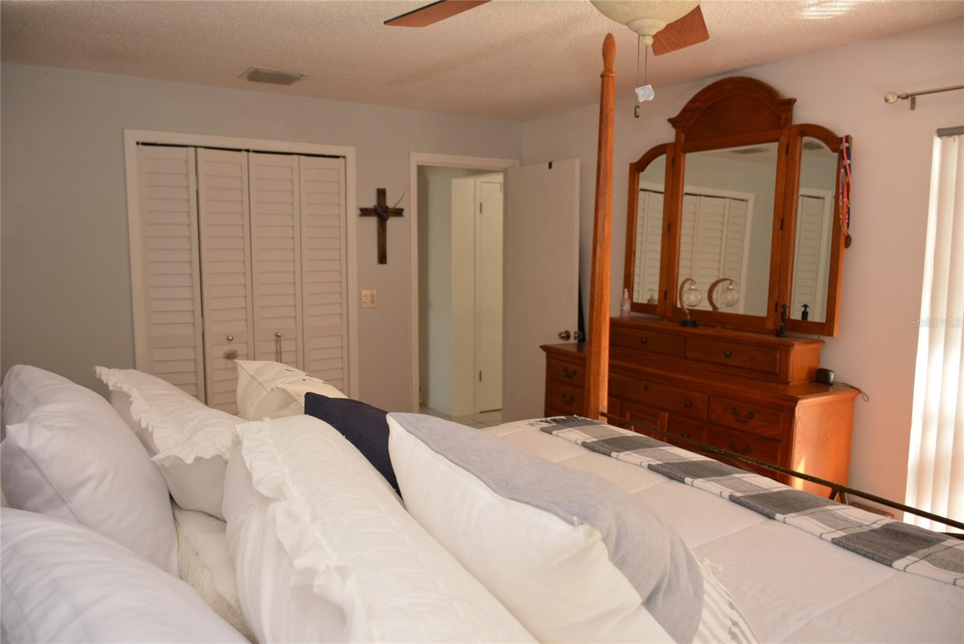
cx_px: 482
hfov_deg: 67.3
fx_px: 723
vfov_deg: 48.0
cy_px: 322
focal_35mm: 27
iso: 280
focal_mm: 18
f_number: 4
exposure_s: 1/60
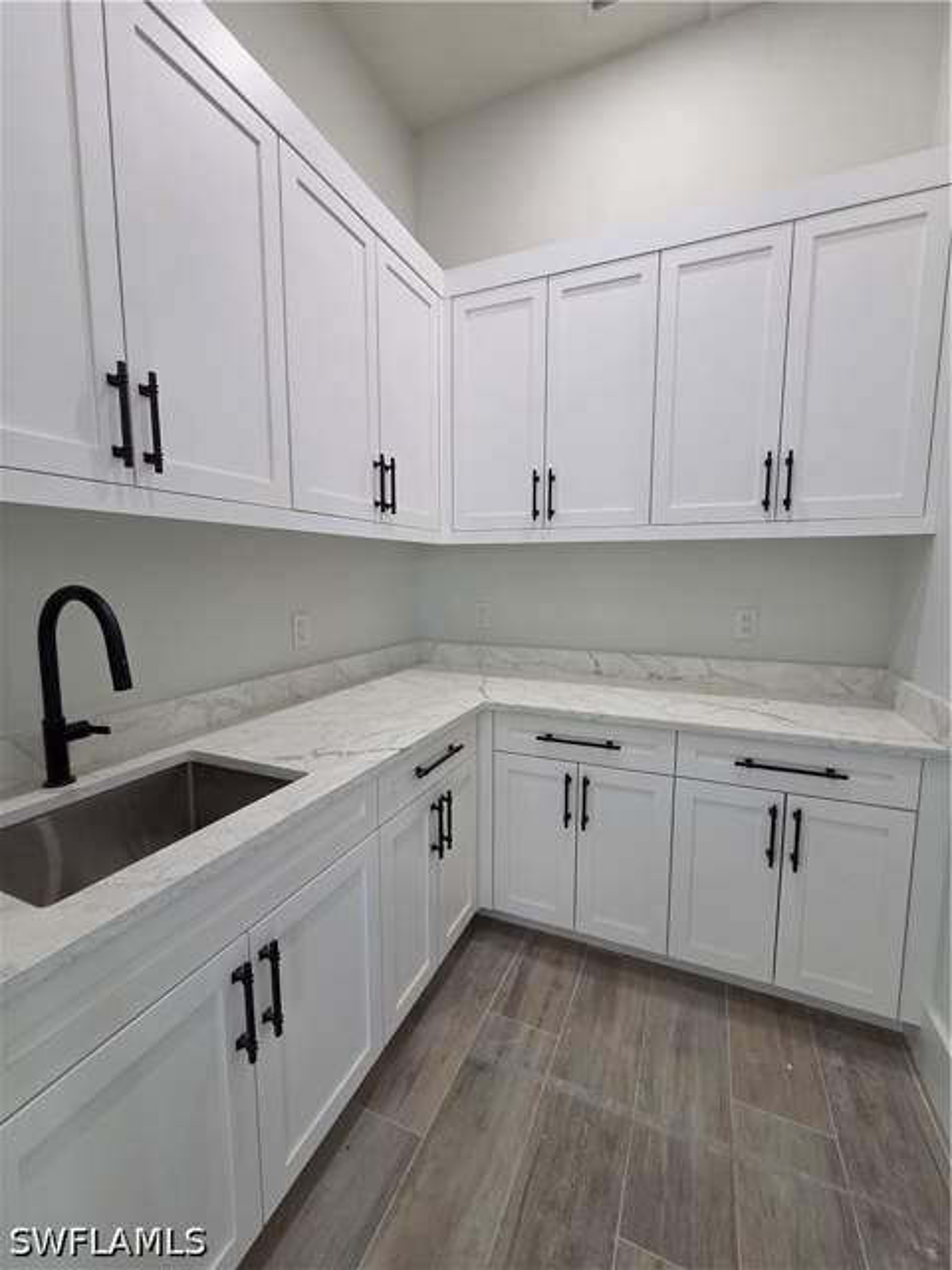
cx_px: 476
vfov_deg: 106.2
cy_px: 635
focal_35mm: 13
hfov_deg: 89.9
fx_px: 477
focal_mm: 2.2
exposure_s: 1/60
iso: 200
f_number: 2.2
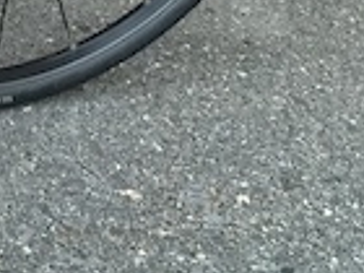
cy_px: -421
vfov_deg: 8.1
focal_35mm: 166
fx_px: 1746
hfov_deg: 10.3
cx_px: -515
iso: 40
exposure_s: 1/120
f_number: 2.2
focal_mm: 4.15
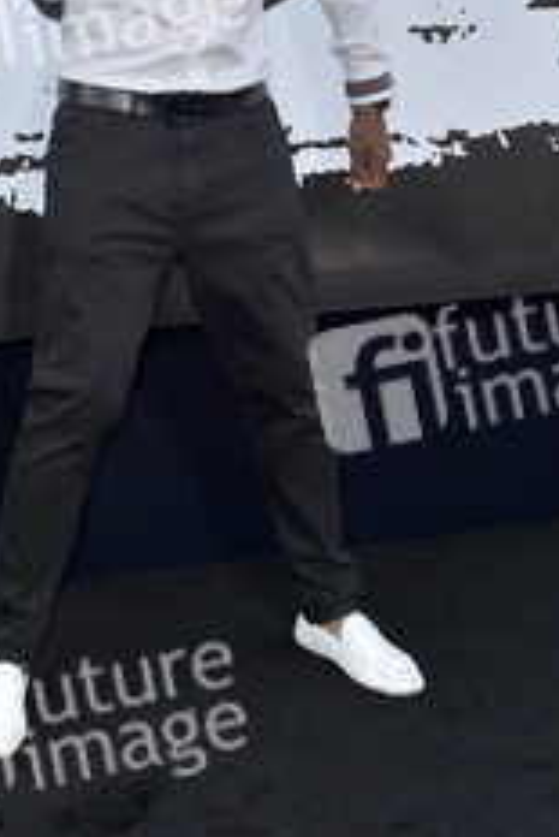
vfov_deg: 26.2
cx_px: 168
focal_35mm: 76
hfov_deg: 17.9
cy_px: 188
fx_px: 1767
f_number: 6.3
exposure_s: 1/250
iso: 250
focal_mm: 44
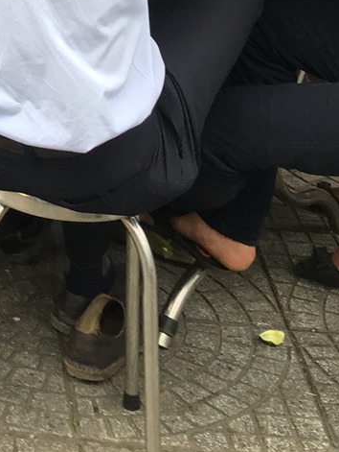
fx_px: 1643
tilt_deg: -6.7
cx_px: -233
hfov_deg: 11.1
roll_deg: -0.9
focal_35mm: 126
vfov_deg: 14.0
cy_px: -351
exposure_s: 1/100
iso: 32
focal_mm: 4.15
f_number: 2.2
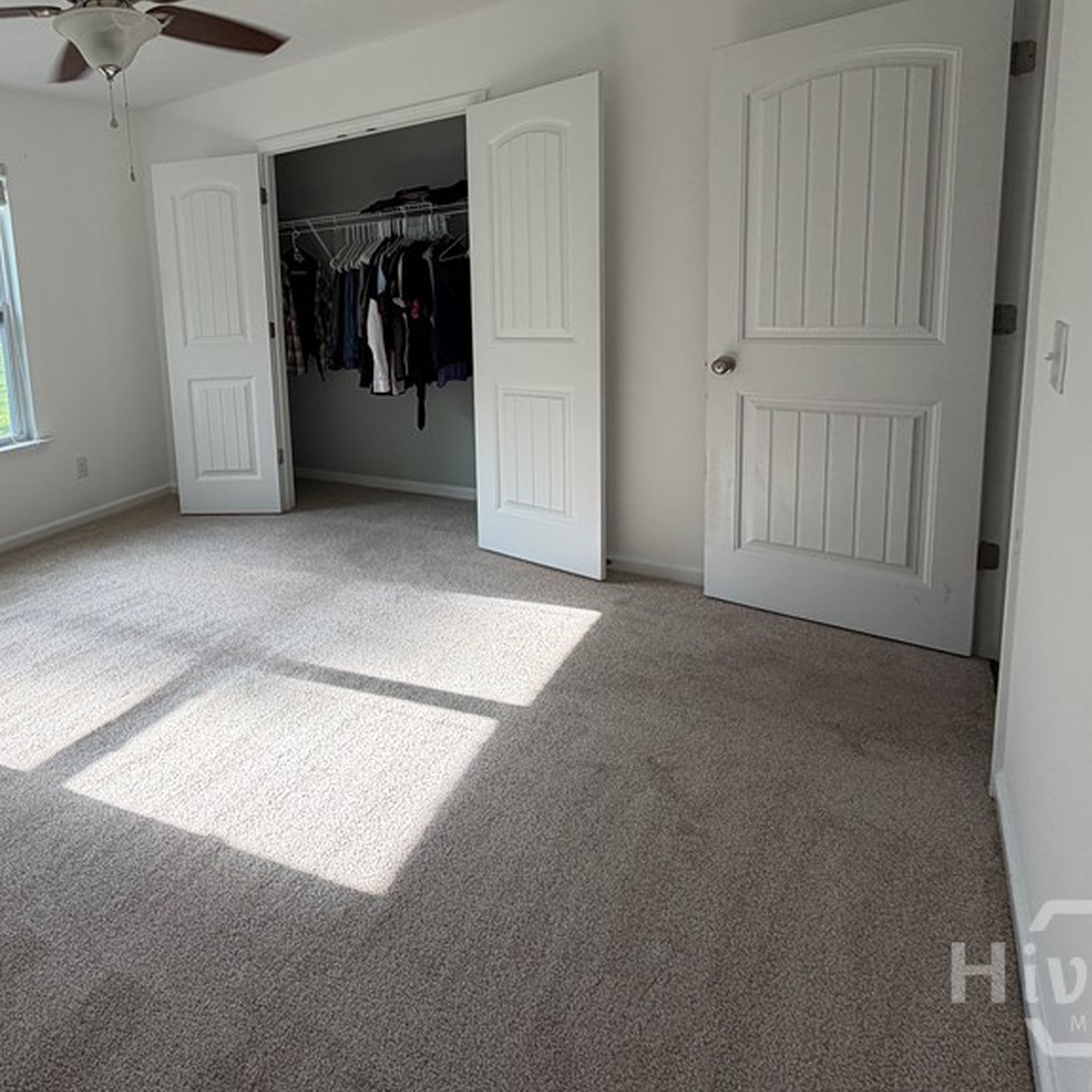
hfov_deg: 64.4
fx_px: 785
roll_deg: +4.0
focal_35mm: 22
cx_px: 241
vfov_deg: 68.3
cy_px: 396
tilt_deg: -8.7
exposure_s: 1/121
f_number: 2.2
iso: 50
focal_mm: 2.22
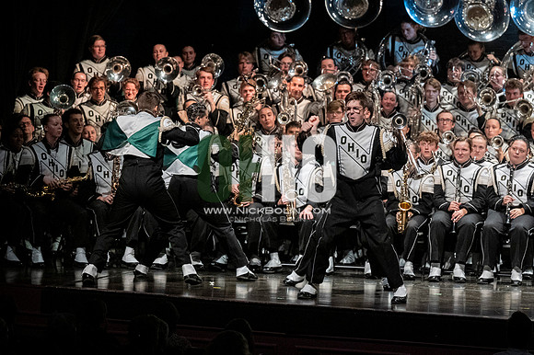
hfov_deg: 9.8
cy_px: 178
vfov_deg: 6.5
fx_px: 3113
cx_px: 267
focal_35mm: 210
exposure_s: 1/500
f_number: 4
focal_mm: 140
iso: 4000
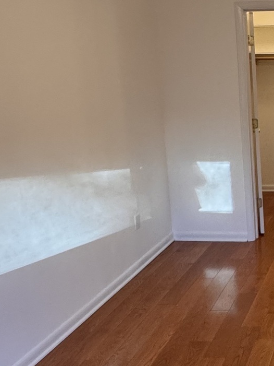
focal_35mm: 46
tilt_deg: -7.6
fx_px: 485
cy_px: 133
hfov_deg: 27.1
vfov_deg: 40.9
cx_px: 343
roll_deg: +1.2
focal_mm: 2.22
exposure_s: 1/120
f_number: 2.2
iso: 250
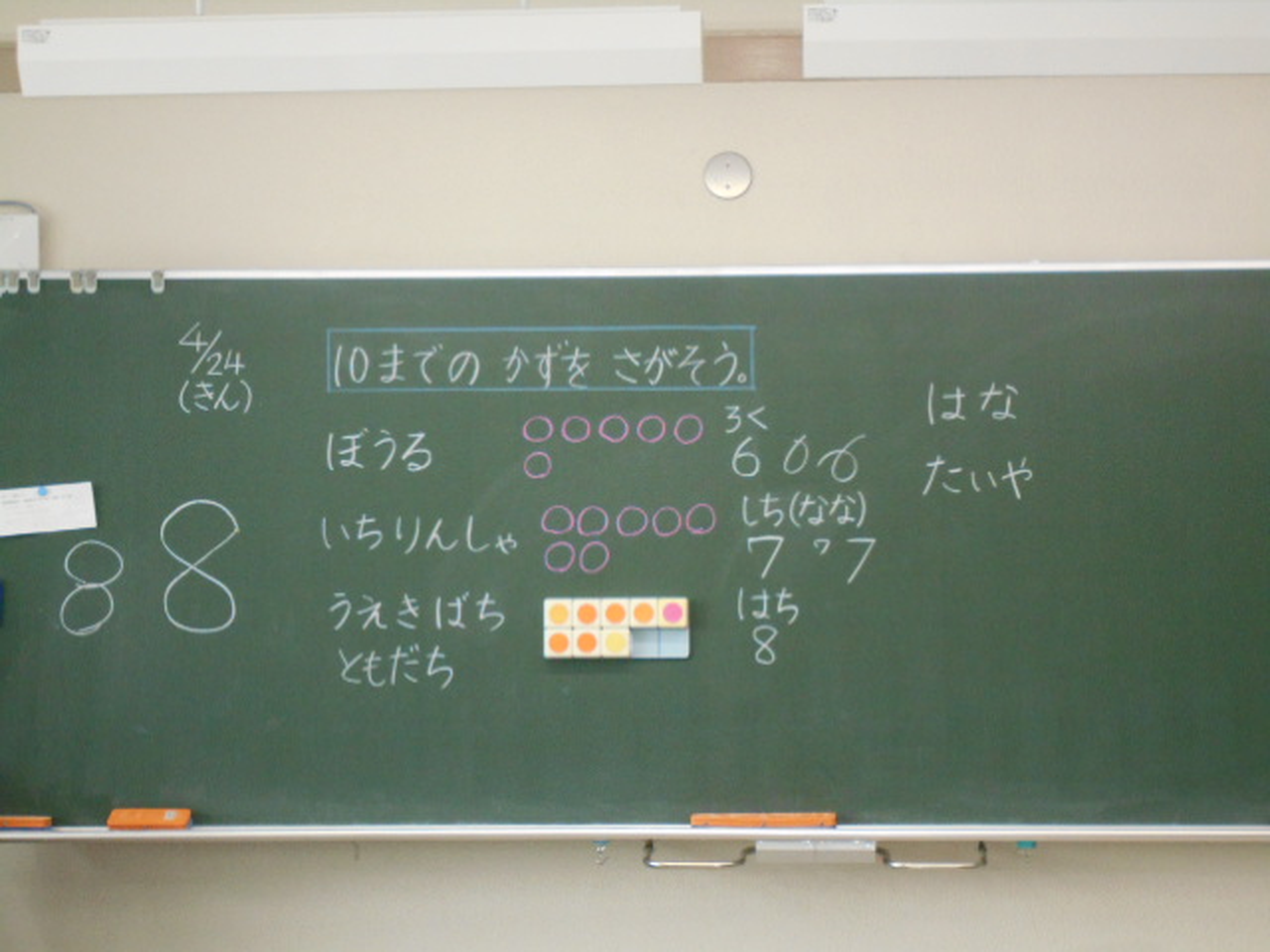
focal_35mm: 86
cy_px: 476
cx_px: 635
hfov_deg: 22.8
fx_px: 3155
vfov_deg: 17.2
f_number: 6.3
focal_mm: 15.4
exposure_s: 1/60
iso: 500
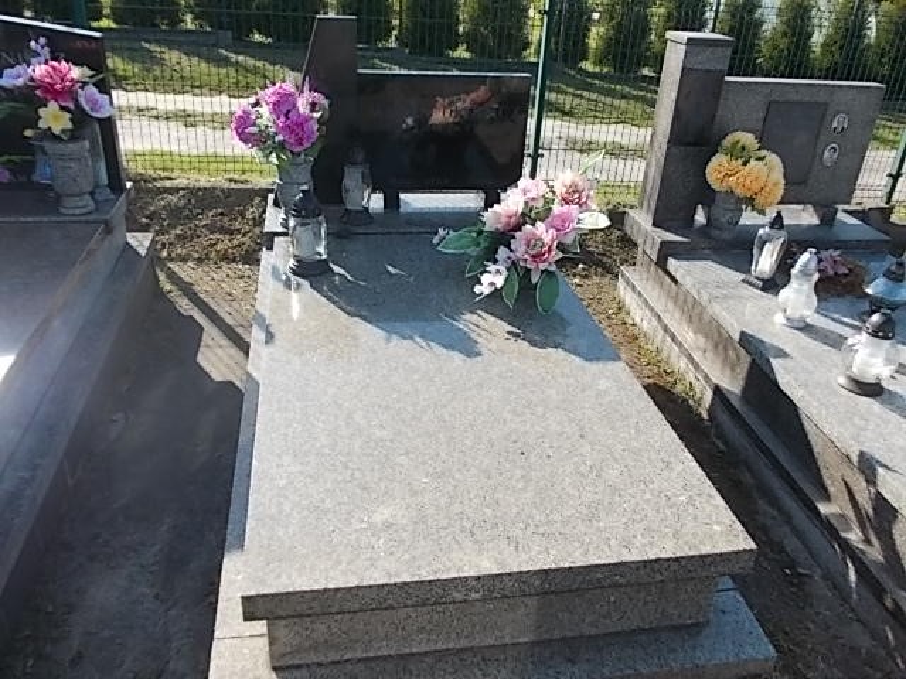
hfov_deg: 63.4
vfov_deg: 49.7
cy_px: 340
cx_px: 453
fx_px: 733
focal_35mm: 28
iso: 80
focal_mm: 4
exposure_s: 1/125
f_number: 5.4
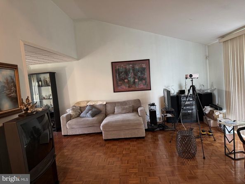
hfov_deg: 71.6
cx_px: 122
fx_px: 170
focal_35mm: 24
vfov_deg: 56.8
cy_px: 92
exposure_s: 1/40
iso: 640
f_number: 1.78
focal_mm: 6.76
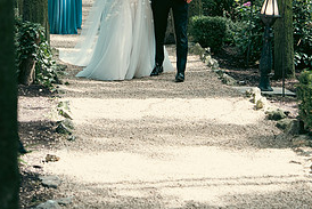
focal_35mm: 148
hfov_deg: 13.9
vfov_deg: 9.2
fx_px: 1283
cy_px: 2
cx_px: 159
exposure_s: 1/200
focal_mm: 70
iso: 320
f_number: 3.5
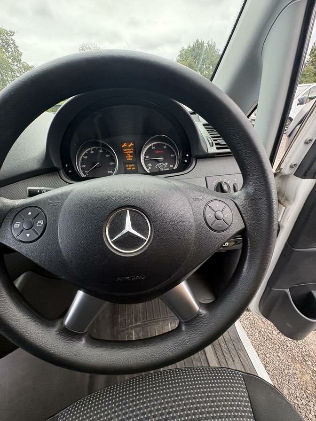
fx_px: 170
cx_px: 158
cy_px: 210
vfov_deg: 102.1
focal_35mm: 14
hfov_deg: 85.7
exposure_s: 1/133
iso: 125
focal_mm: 2.22
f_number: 2.2
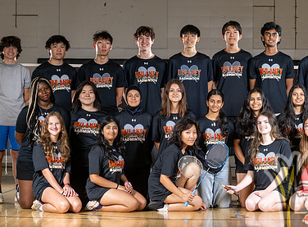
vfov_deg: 10.7
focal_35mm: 137
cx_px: 246
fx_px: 1211
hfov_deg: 14.4
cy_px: 131
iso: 320
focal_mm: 70
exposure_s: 1/100
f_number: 6.3
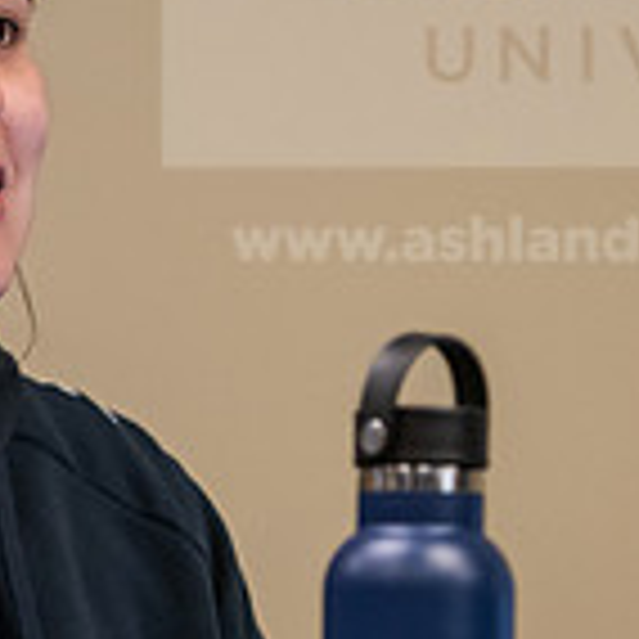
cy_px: 335
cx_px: 27
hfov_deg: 4.4
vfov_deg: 4.4
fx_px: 8396
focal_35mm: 402
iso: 2000
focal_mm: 116
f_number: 2.8
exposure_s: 1/200
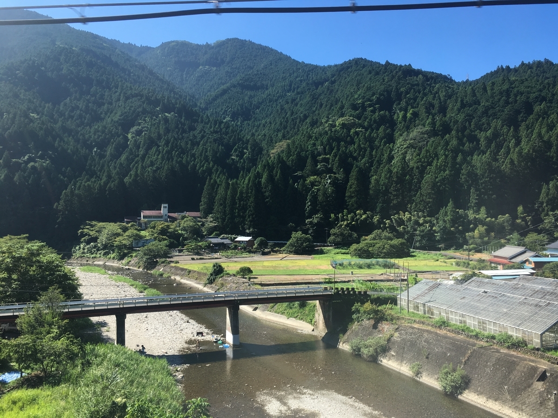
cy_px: 209
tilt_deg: +0.0
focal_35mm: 29
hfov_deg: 61.7
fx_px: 467
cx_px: 279
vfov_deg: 48.2
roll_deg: -2.7
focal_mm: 4.15
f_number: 2.2
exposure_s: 1/732
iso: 25
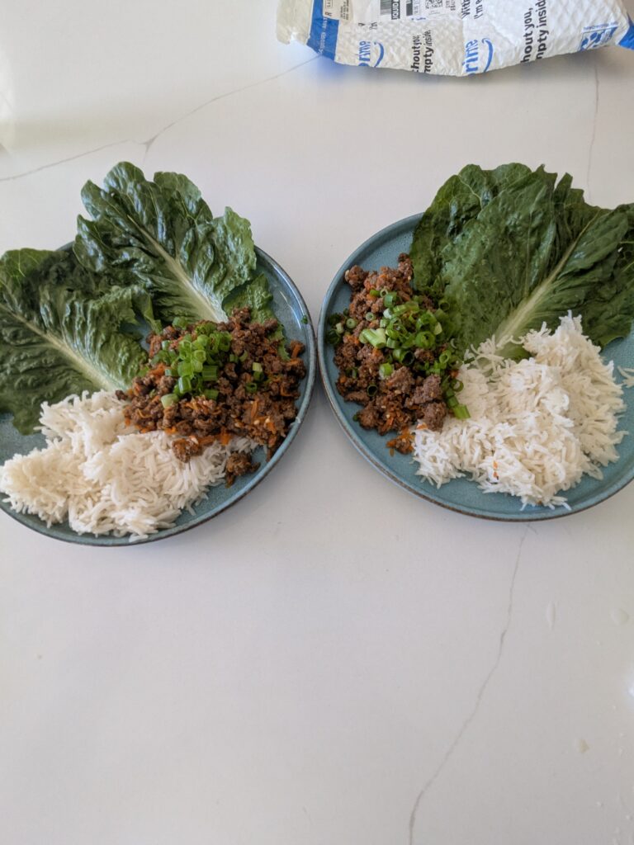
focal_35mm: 16
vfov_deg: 94.5
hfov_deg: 78.1
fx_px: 391
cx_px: 317
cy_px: 422
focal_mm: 2.35
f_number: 2.2
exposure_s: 1/40
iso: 134
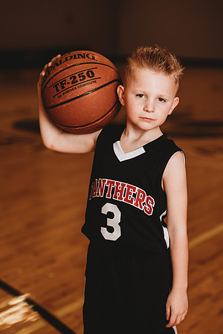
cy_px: 167
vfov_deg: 23.9
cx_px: 112
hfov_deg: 16.1
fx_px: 790
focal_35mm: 85
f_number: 2.5
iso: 100
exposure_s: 1/160
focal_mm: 85
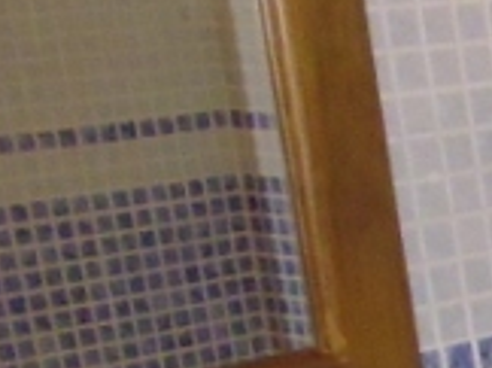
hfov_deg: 10.3
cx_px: 1373
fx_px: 2157
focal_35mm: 152
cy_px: 596
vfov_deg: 9.4
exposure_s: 1/60
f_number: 2.8
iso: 400
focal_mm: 4.3
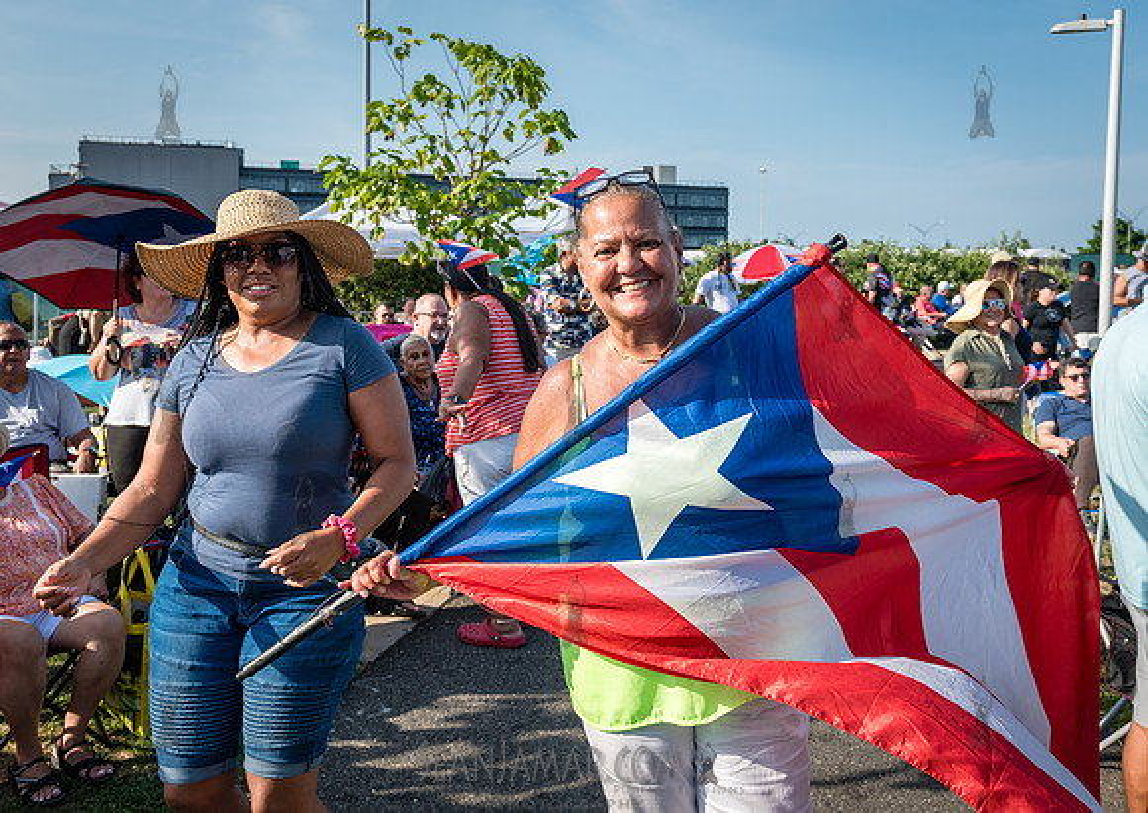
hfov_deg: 55.5
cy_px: 345
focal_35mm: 34
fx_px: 1090
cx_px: 624
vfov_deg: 40.8
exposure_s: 1/1000
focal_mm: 28
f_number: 5
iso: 250
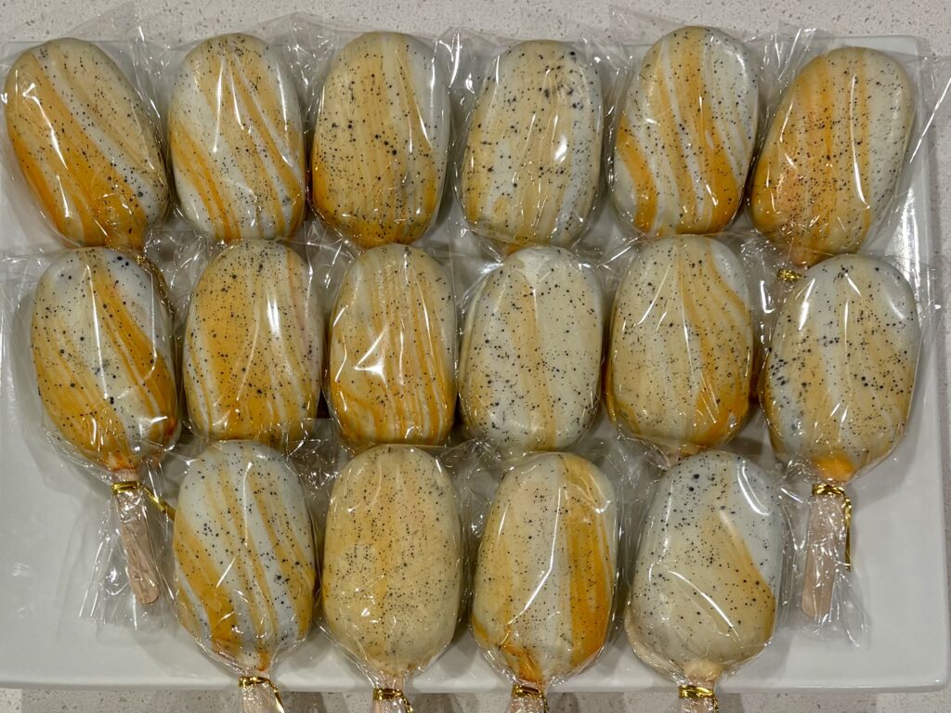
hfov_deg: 67.3
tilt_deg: -83.0
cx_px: 476
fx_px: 714
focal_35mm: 26
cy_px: 356
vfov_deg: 53.1
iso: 80
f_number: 1.6
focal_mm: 5.96
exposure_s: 1/60
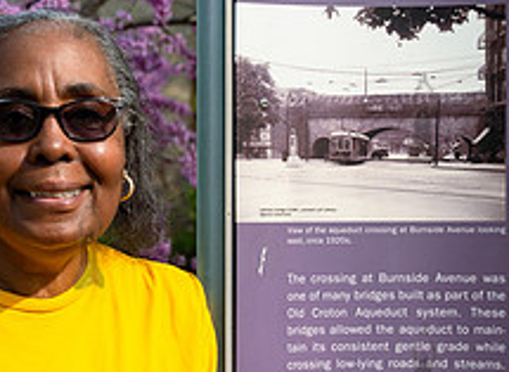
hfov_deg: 16.1
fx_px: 1762
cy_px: 238
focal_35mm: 121
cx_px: 9
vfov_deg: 12.0
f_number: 4.5
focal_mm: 41
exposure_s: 1/640
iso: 100
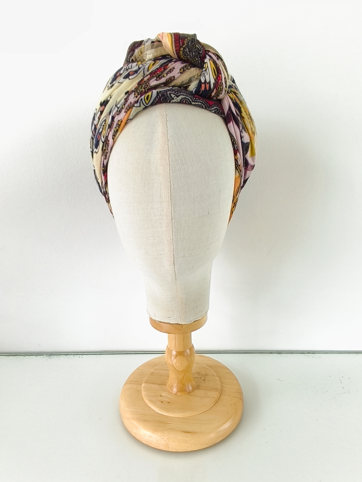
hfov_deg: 58.9
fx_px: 320
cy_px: 241
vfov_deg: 73.9
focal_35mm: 23
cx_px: 181
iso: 50
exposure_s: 1/60
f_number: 2.2
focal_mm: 1.65
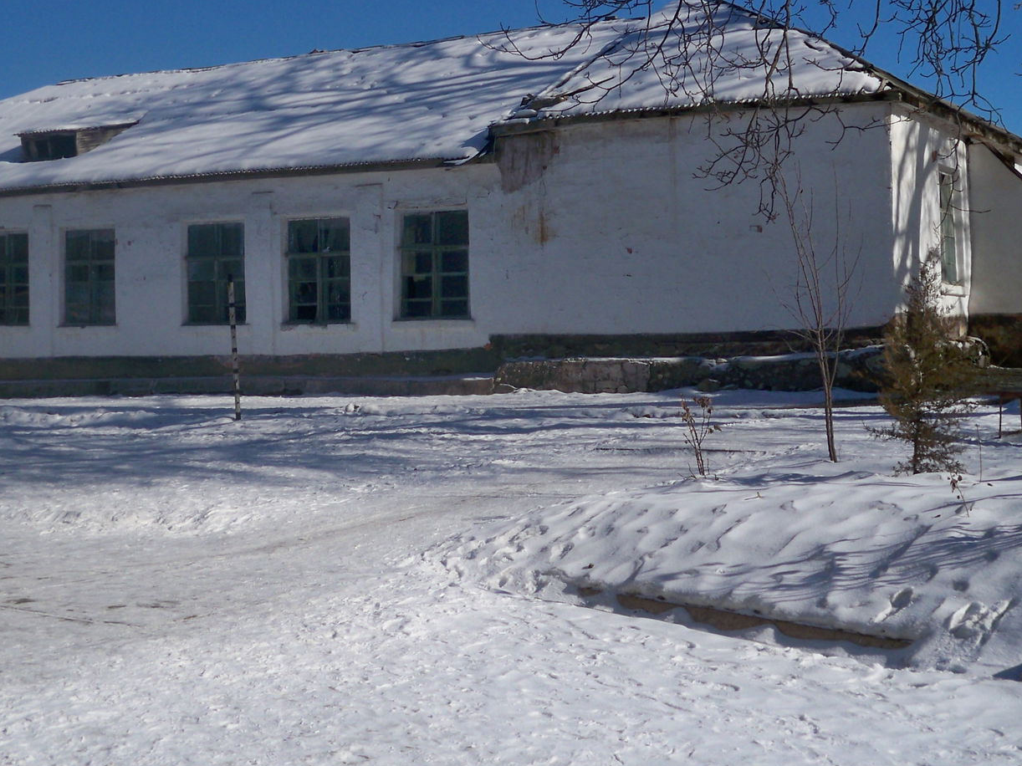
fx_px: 1623
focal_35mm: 55
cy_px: 253
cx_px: 441
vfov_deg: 26.4
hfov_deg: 34.9
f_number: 4.7
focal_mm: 6.3
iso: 64
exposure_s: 1/1600
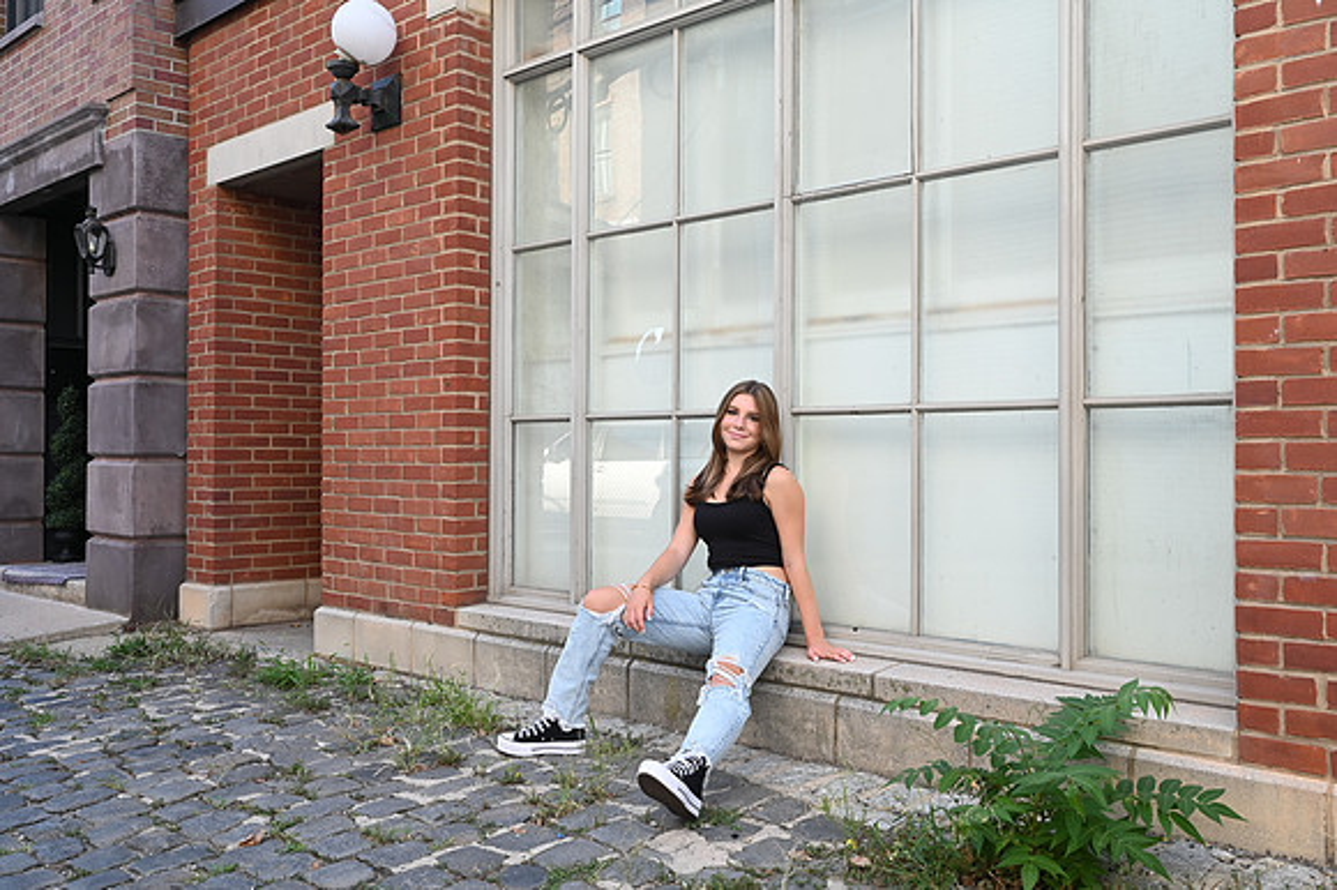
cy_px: 445
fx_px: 1206
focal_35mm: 32
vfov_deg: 40.5
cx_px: 668
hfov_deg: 58.0
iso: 500
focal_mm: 32.5
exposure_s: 1/80
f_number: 10
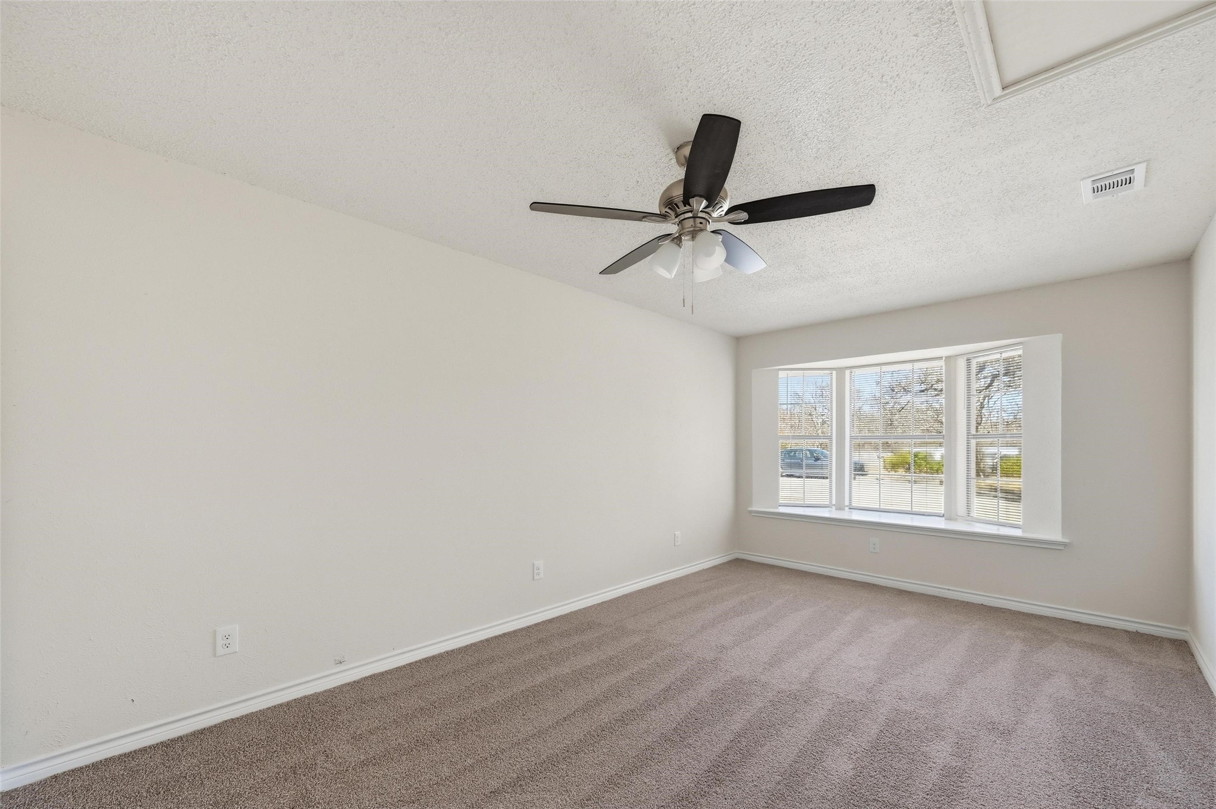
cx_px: 608
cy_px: 404
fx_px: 472
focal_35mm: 14
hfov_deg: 104.3
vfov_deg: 81.1
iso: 500
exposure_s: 1/1250
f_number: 7.1
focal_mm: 14
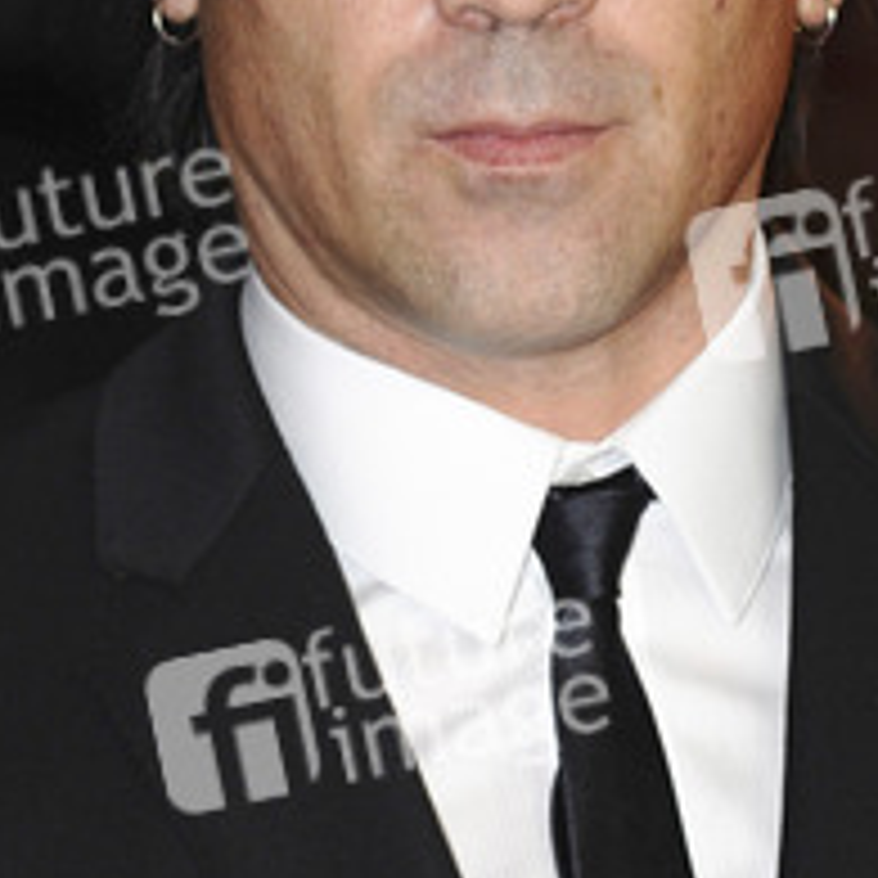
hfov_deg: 3.8
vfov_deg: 3.8
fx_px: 13110
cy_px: 32
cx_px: 511
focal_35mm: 457
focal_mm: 175
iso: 320
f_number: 4.5
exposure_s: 1/250
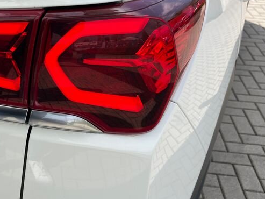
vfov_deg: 27.0
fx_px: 413
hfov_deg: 34.3
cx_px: 47
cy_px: 83
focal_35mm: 54
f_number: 1.6
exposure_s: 1/2967
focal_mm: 5.1
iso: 50
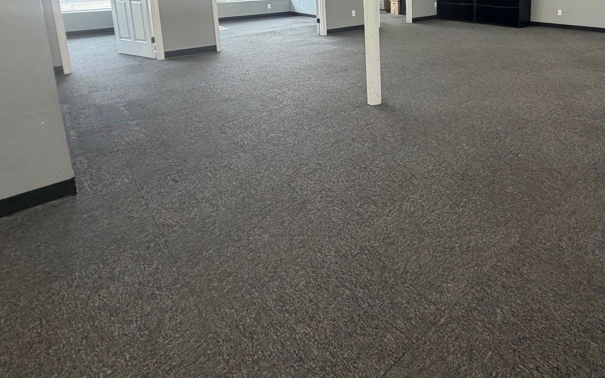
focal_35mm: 23
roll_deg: +0.3
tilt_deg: -9.3
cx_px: 426
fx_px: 379
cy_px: 35
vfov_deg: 47.4
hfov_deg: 73.6
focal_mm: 2.22
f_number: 2.2
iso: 250
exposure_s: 1/120
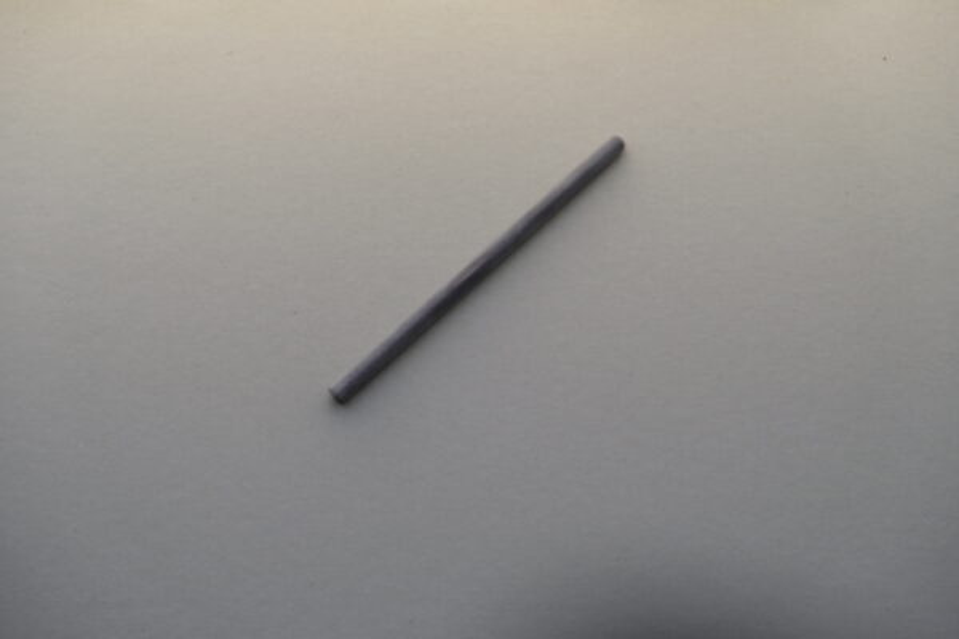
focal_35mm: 83
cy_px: 320
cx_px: 480
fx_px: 2211
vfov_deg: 16.5
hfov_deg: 24.5
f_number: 4
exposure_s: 1/80
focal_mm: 55
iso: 200
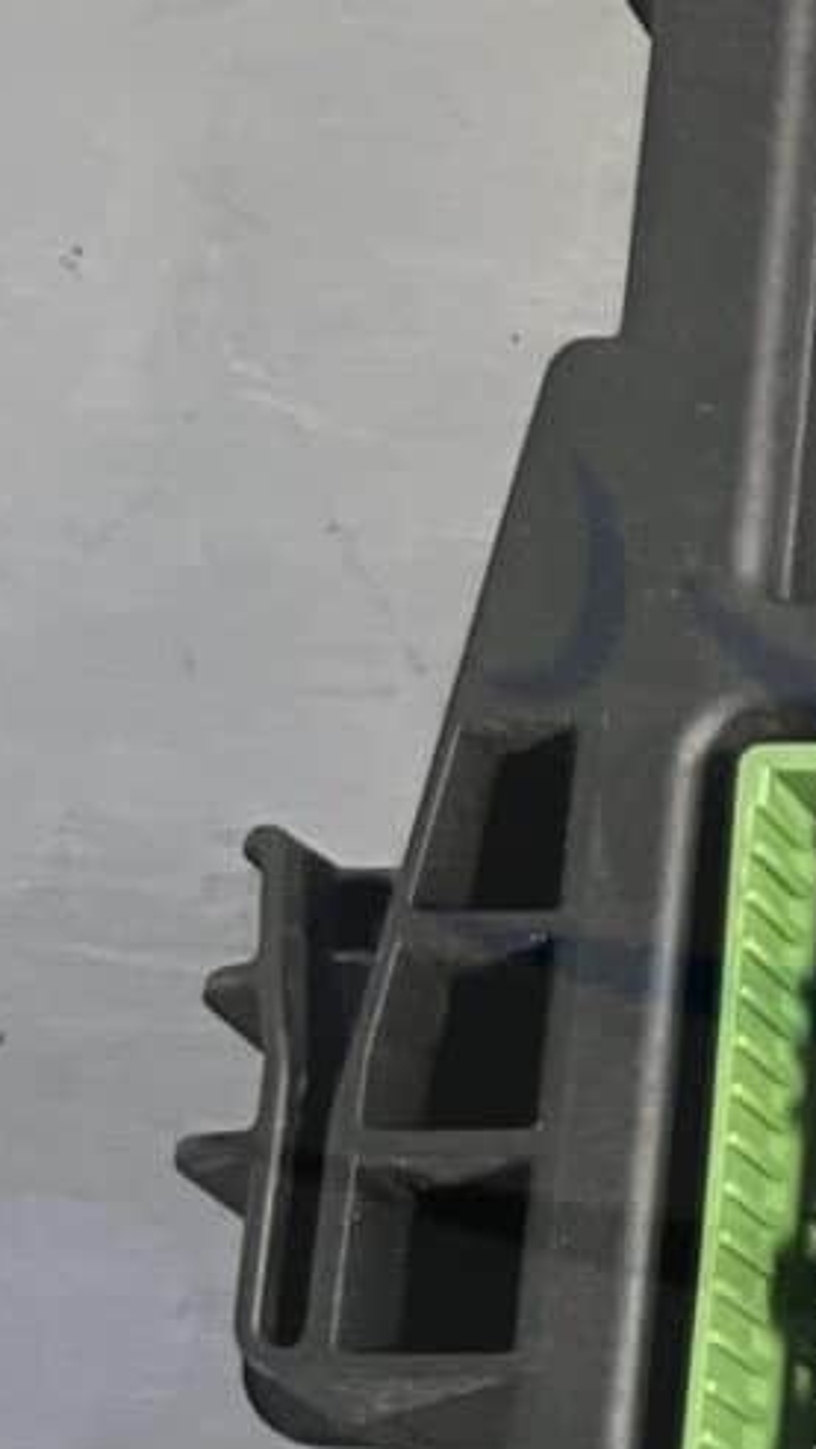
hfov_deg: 8.9
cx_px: 2227
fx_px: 4536
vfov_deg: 18.0
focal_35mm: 118
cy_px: 1202
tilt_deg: -75.2
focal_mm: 5.1
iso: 500
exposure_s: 1/33
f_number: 1.6
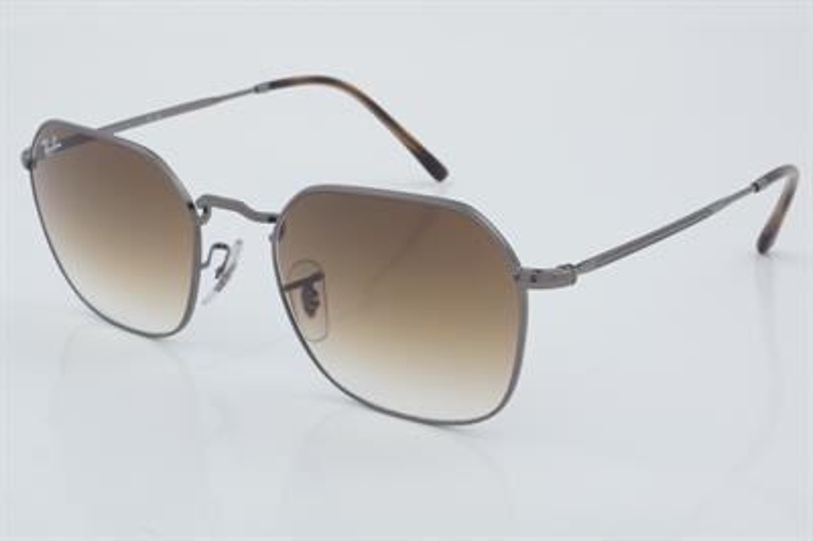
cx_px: 406
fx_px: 1692
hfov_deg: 27.0
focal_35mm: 75
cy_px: 270
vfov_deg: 18.2
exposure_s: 1/4
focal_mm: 50
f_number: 32
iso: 100
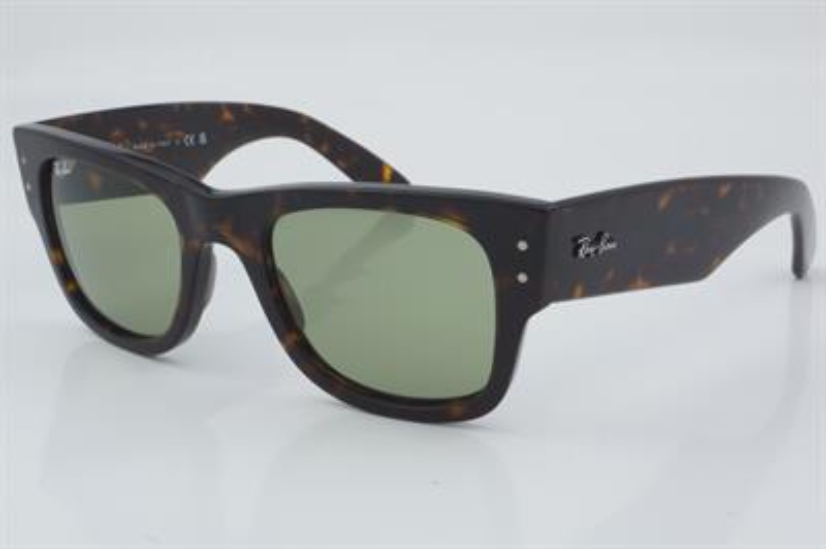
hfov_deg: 27.0
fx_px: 1719
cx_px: 413
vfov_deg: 18.2
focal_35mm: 75
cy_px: 274
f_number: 32
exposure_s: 1/3
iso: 100
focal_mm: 50
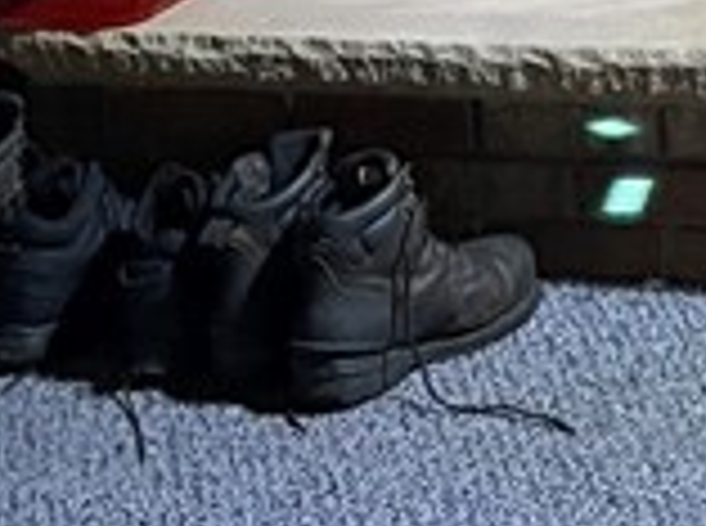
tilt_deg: -4.0
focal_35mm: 170
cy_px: -850
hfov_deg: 11.0
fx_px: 3459
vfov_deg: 7.9
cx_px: 1183
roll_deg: +3.0
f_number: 1.6
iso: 640
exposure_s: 1/30
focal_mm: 5.96
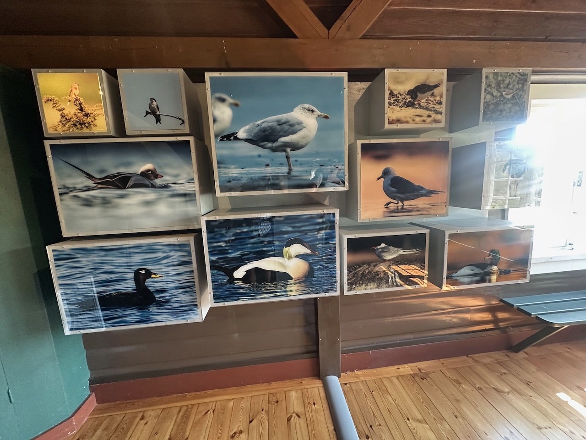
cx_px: 293
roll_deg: +3.0
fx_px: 237
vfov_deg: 85.7
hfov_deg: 102.1
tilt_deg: -7.9
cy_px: 220
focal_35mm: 14
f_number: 2.2
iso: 320
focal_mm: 2.22
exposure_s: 1/78
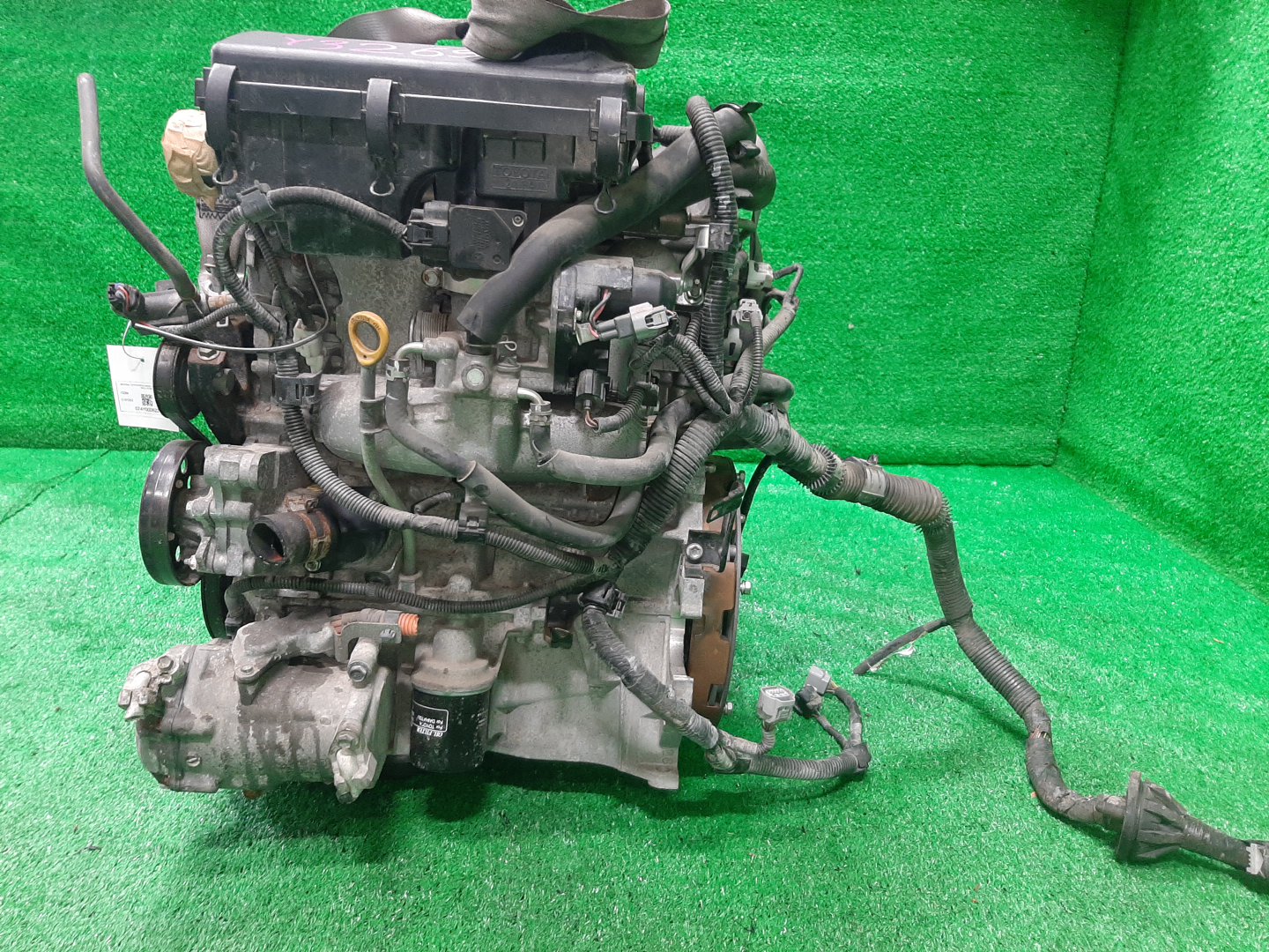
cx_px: 634
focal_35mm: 26
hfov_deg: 67.3
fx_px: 953
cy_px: 476
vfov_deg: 53.1
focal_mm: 3.93
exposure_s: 1/33
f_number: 1.7
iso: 167
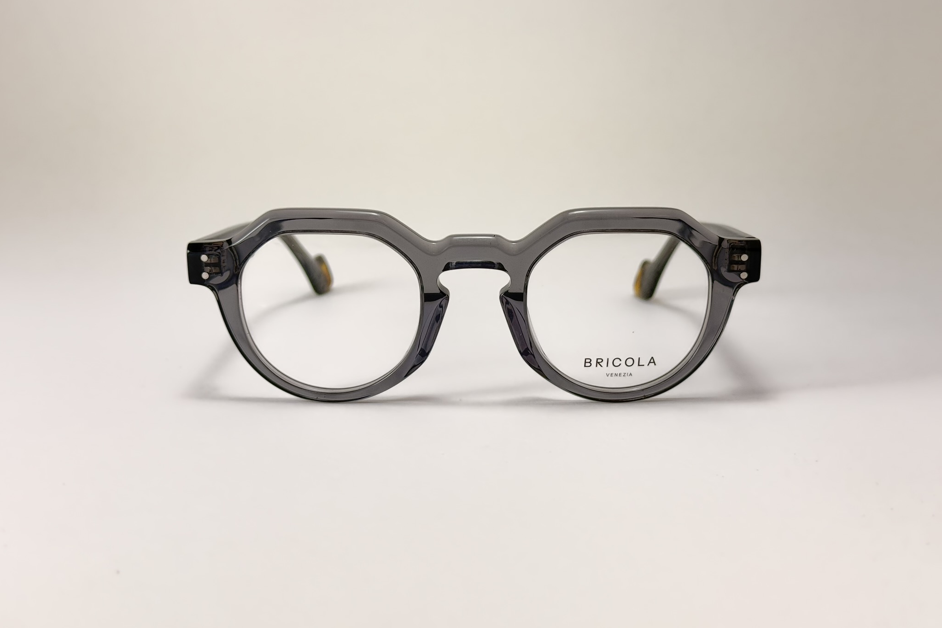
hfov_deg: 39.6
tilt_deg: -8.8
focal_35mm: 50
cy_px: 287
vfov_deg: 27.0
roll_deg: +0.2
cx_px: 471
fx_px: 1308
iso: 64
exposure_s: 1/100
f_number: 1.78
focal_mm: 6.76
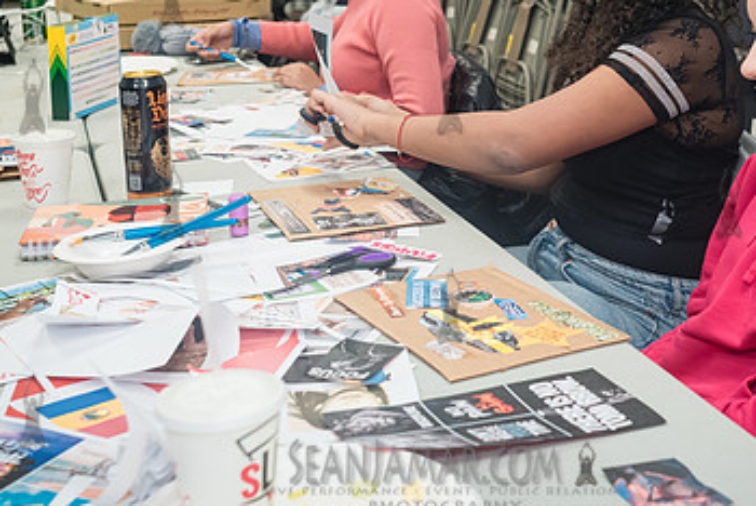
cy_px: 96
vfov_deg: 23.1
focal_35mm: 58
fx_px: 1219
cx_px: 449
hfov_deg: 34.4
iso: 2500
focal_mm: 35
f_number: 4.5
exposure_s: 1/320
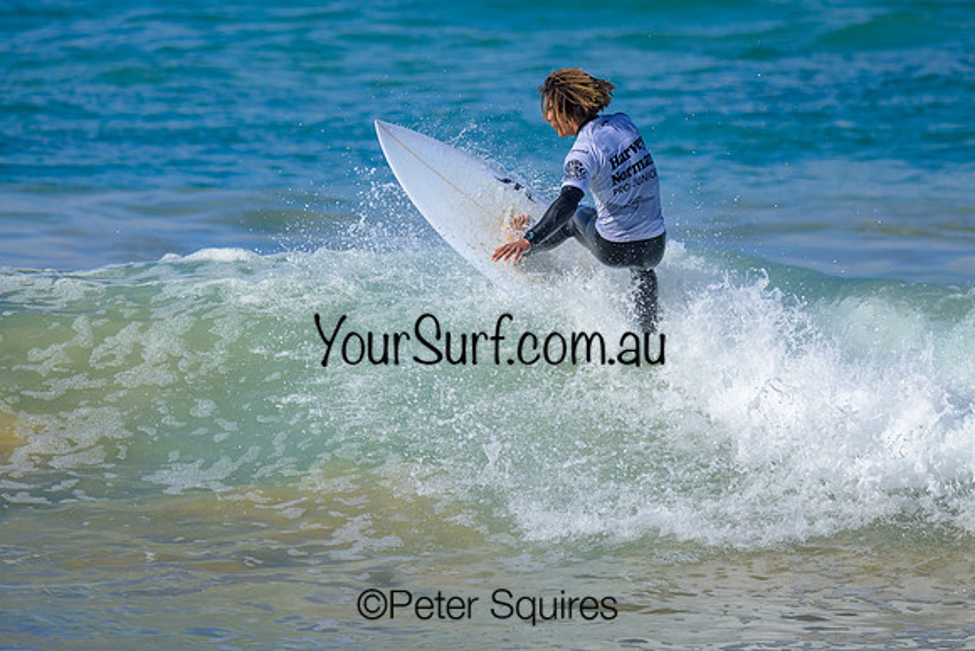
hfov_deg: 1.9
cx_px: 522
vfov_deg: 1.3
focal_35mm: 1098
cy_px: 274
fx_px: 29754
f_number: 6.3
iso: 200
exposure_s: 1/2000
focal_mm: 800
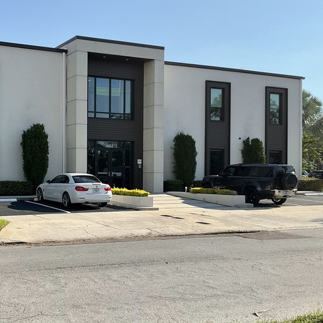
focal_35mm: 48
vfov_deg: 35.3
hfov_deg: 34.4
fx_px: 507
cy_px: 174
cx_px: 68
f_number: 1.8
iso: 25
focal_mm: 3
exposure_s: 1/2141
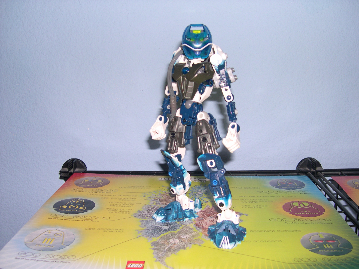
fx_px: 394
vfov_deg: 37.7
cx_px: 180
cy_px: 134
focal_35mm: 38
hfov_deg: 49.0
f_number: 2.8
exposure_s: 1/60
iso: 100
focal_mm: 8
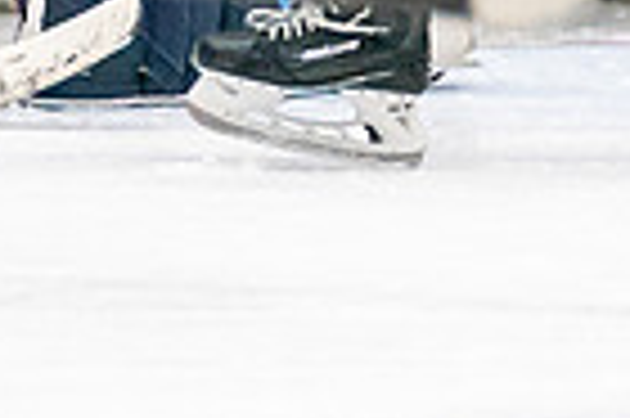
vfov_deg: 1.1
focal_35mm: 1288
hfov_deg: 1.6
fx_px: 22514
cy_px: 21
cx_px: 264
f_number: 2.8
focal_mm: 159
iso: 3200
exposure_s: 1/1250
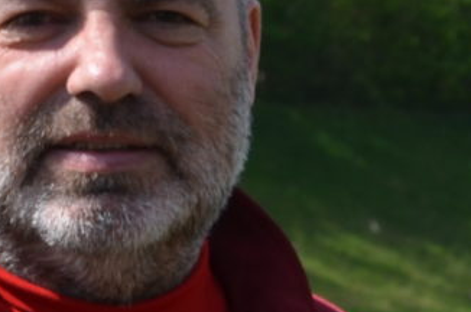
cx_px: 930
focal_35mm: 358
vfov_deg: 3.8
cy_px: 400
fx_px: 4675
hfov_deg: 5.6
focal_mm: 38
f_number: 8
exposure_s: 1/250
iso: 140
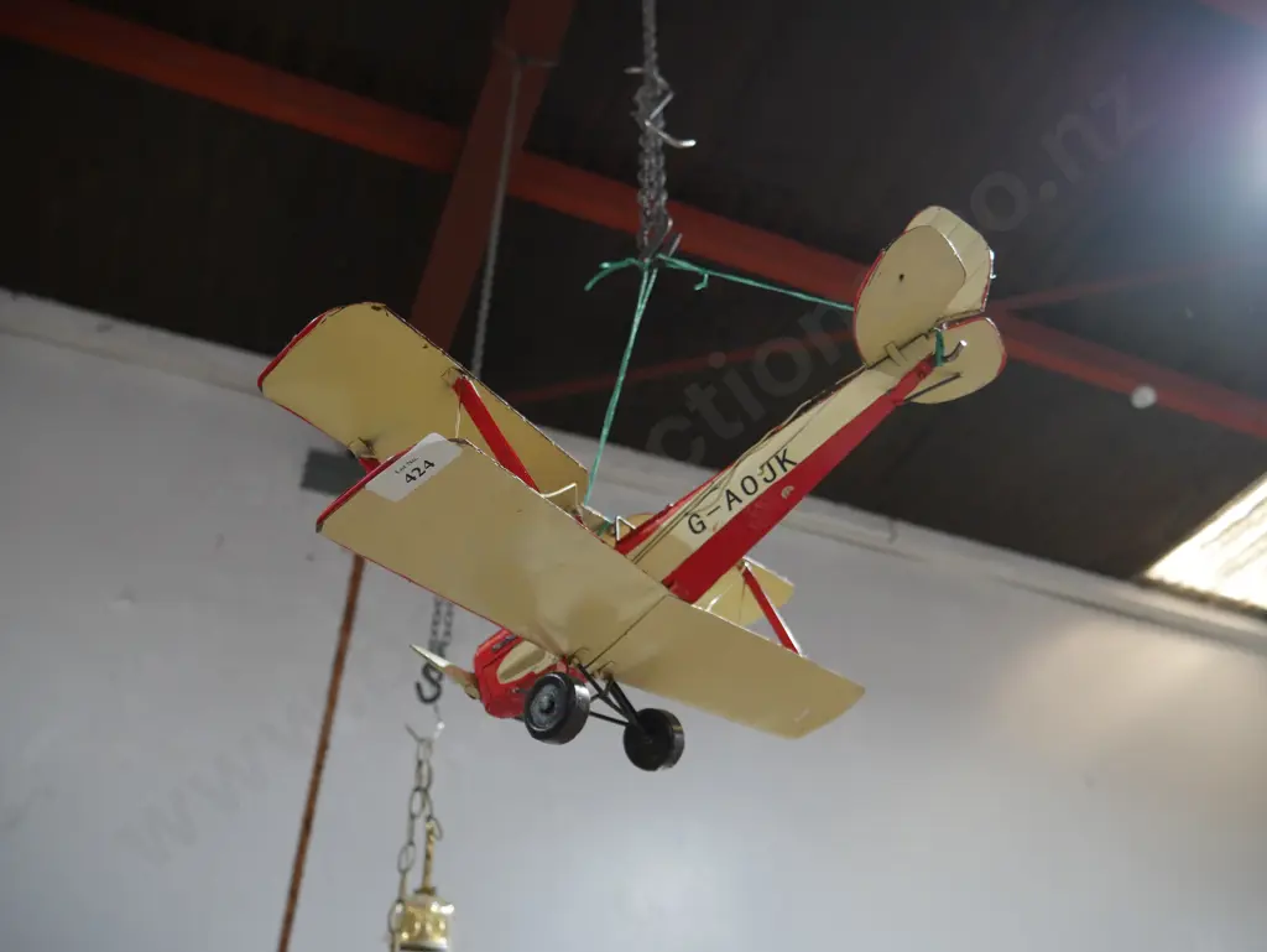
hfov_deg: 63.4
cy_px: 476
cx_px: 634
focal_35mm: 28
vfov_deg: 49.8
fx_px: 1025
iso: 500
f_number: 3.5
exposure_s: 1/60
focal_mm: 14
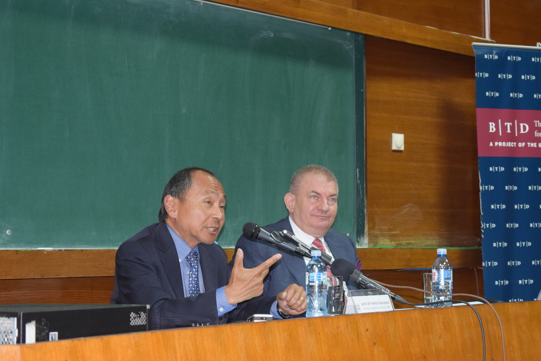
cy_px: 180
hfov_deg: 24.6
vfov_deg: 16.6
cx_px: 270
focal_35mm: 82
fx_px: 1240
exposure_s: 1/60
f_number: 5.6
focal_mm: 55
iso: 3200
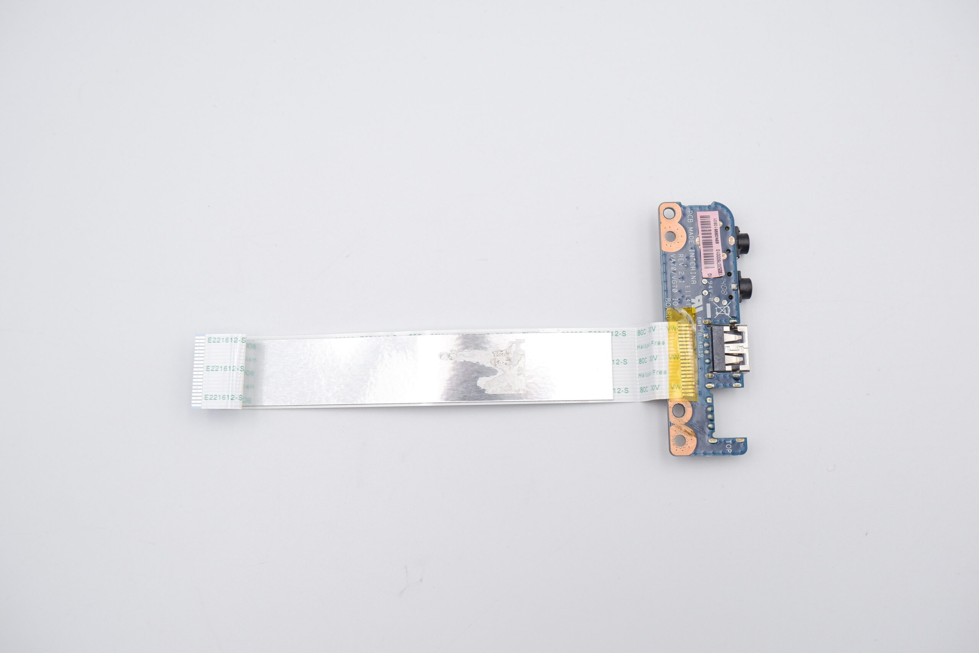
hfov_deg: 54.4
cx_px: 490
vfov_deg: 37.9
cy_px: 326
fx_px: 952
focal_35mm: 35
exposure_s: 1/320
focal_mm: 23.5
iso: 800
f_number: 5.6
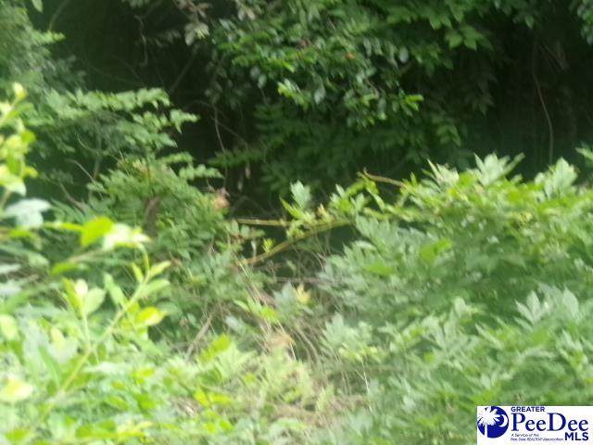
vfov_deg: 8.5
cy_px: 222
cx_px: 296
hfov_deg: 11.3
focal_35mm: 175
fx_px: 2998
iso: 200
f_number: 4.7
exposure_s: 1/58
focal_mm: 31.3
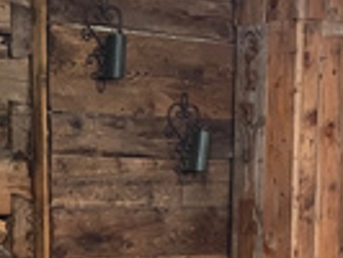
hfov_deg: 15.7
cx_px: 137
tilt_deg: -4.6
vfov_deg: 11.6
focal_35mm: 125
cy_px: 320
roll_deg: -0.6
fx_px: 1240
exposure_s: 1/40
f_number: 1.6
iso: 500
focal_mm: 4.2
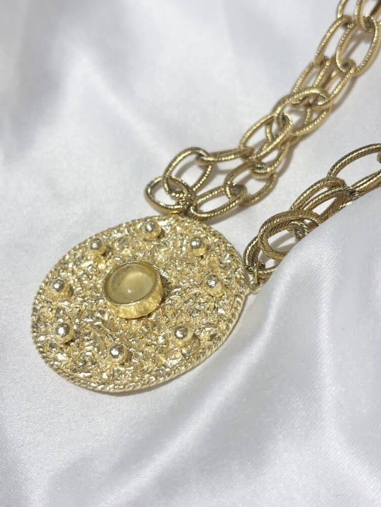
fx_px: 778
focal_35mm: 53
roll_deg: +9.3
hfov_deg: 27.5
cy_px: 251
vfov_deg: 36.2
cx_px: 190
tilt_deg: -38.2
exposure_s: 1/314
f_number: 1.6
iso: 32
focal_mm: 5.96
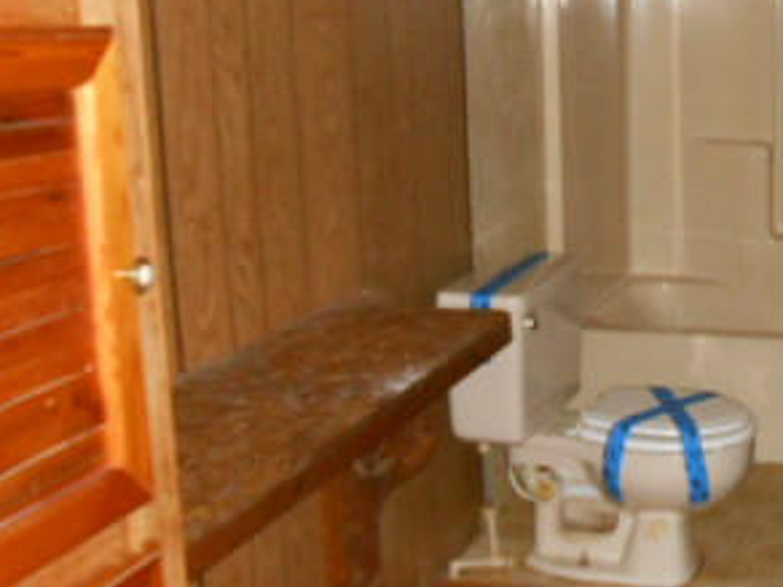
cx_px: 727
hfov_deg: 31.9
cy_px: 222
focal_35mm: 57
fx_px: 1289
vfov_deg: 25.6
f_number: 3.5
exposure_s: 1/25
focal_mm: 4.6
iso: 500
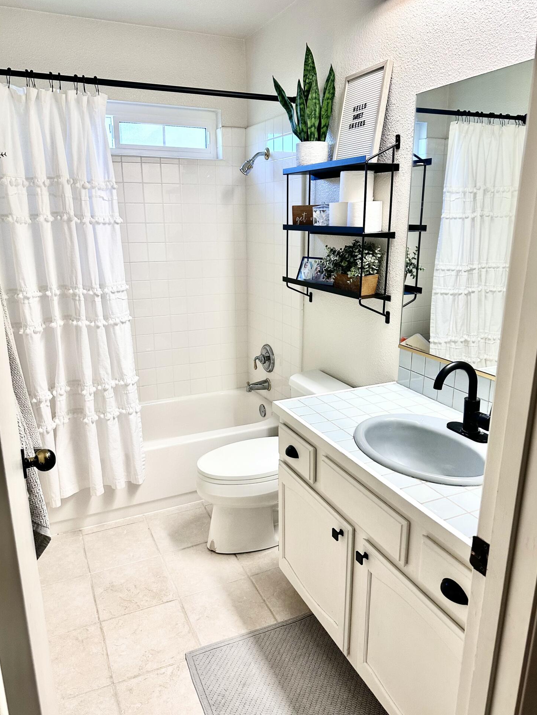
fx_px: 517
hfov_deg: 54.9
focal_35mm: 25
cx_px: 266
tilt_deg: -15.0
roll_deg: -0.8
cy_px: 361
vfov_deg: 69.4
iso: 200
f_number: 1.78
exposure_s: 1/120
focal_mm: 6.86
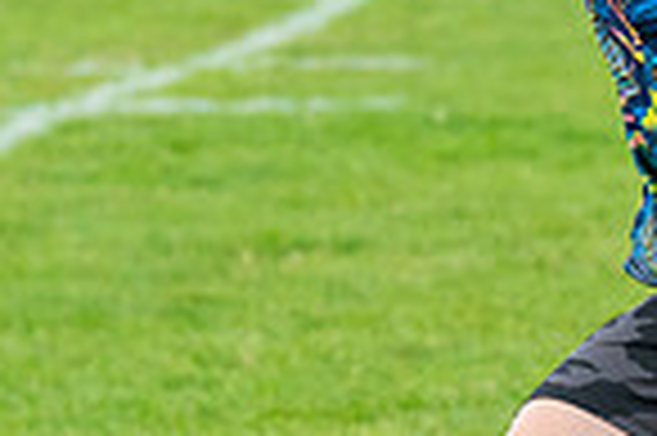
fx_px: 13399
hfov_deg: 2.8
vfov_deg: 1.9
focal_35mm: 735
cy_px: 83
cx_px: 828
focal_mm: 185
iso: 1250
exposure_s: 1/1000
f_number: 5.6
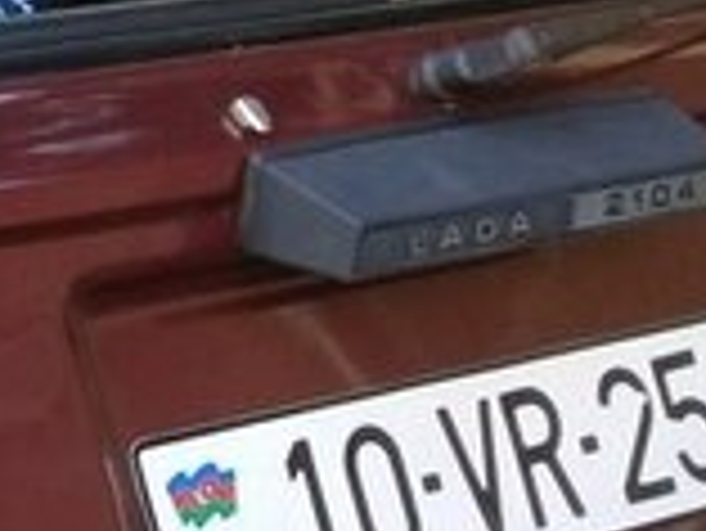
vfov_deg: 11.4
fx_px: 2653
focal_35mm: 130
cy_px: 245
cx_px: -719
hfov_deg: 13.1
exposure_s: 1/33
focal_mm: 3.3
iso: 64
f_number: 2.2
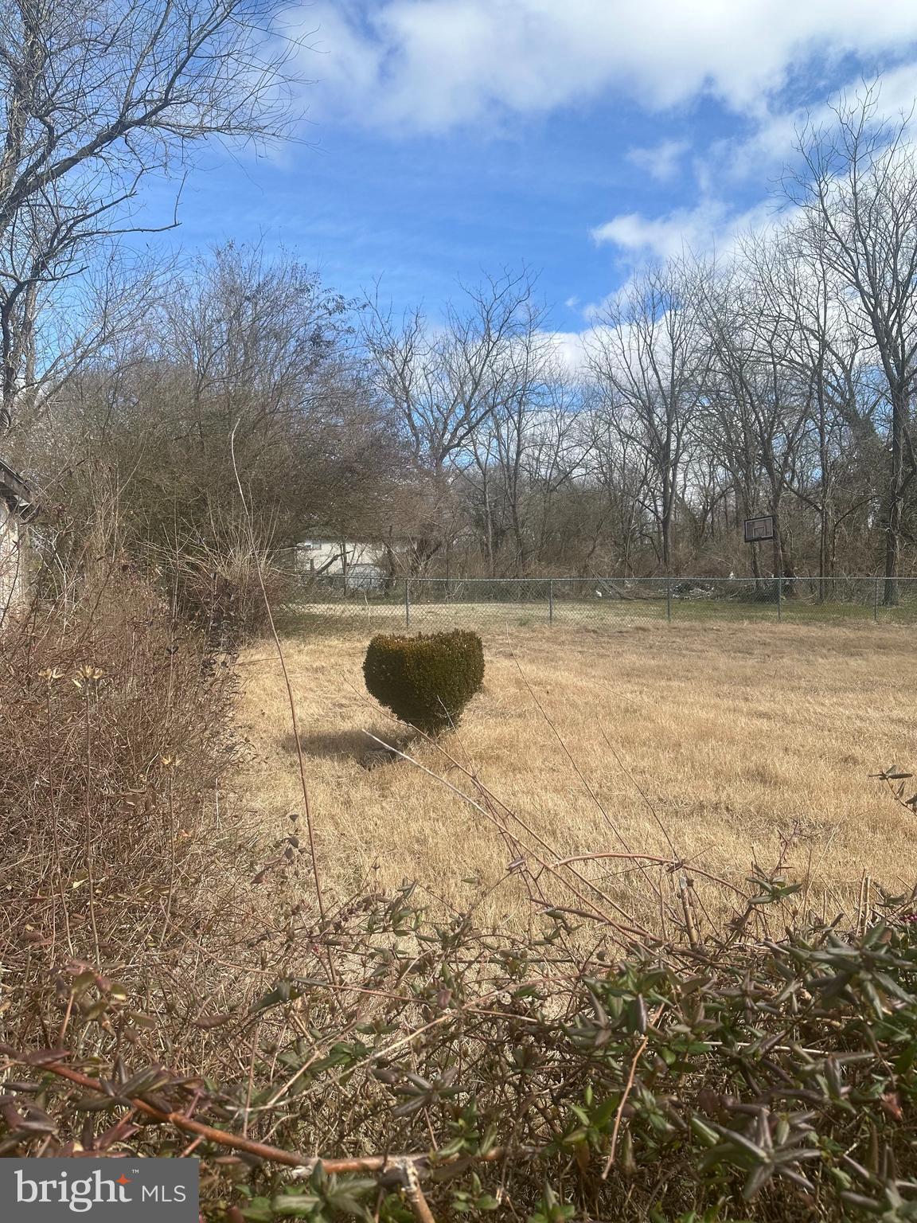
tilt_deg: -0.1
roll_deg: +0.6
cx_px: 458
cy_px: 612
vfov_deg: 71.6
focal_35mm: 24
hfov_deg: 56.8
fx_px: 848
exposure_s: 1/3597
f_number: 1.78
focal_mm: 6.86
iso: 80
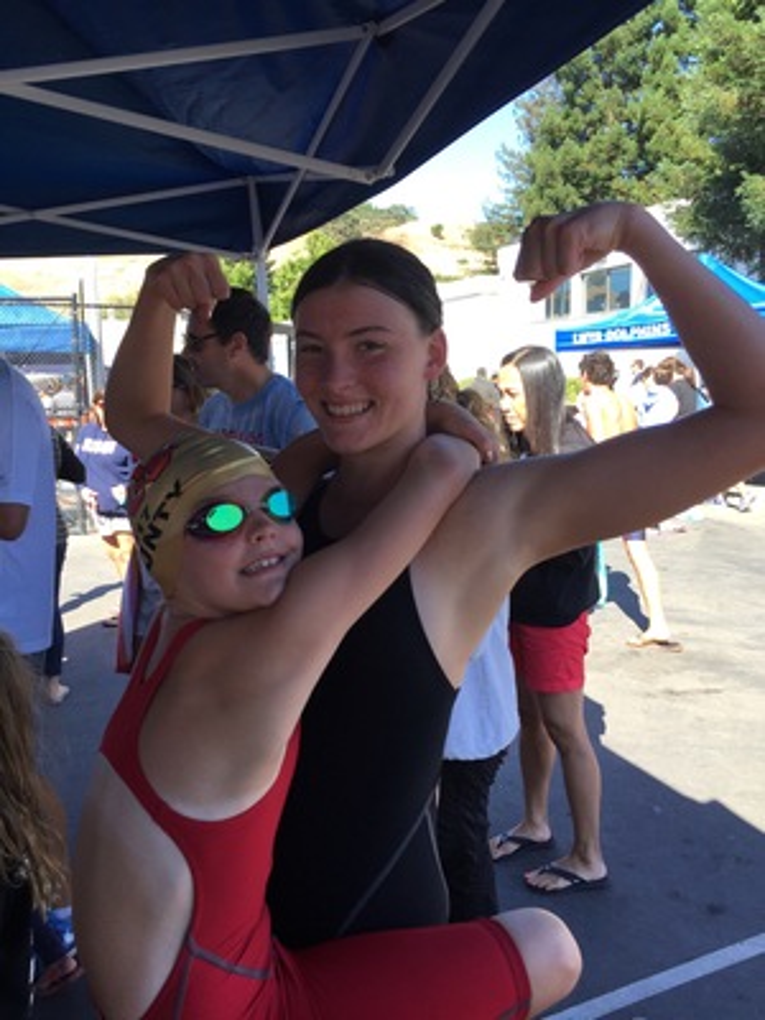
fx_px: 855
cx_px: 382
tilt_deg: -7.3
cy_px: 510
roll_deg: +1.3
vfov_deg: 61.7
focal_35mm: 29
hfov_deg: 48.2
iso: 32
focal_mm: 4.15
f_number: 2.2
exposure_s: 1/347
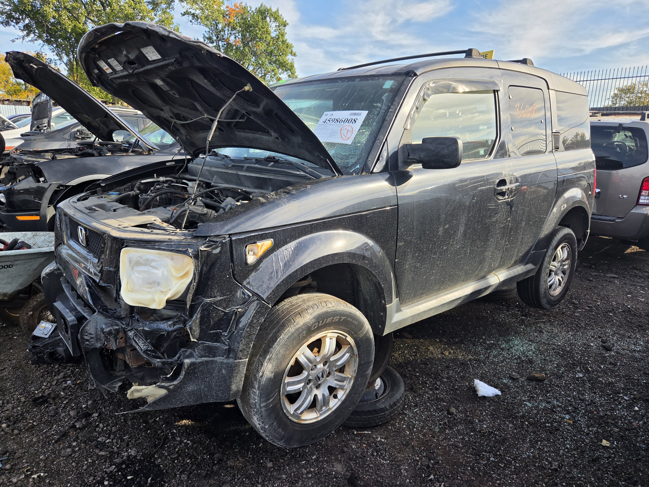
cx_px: 324
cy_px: 244
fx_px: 431
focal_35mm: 23
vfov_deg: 58.9
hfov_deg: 73.9
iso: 80
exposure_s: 1/1849
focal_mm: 5.4
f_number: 1.8
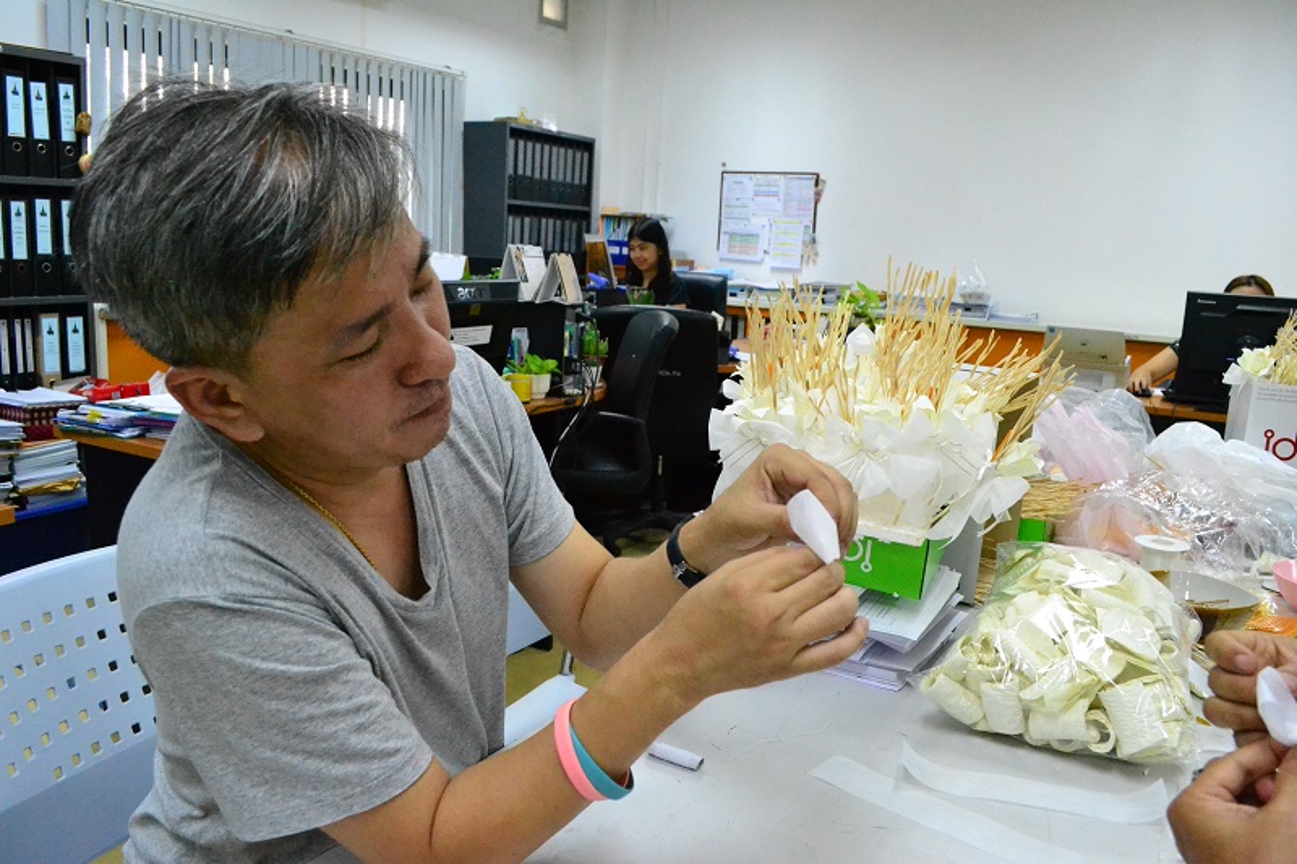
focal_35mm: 27
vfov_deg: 47.9
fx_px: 972
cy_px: 432
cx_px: 648
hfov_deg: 67.4
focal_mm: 18
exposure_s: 1/160
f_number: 6.3
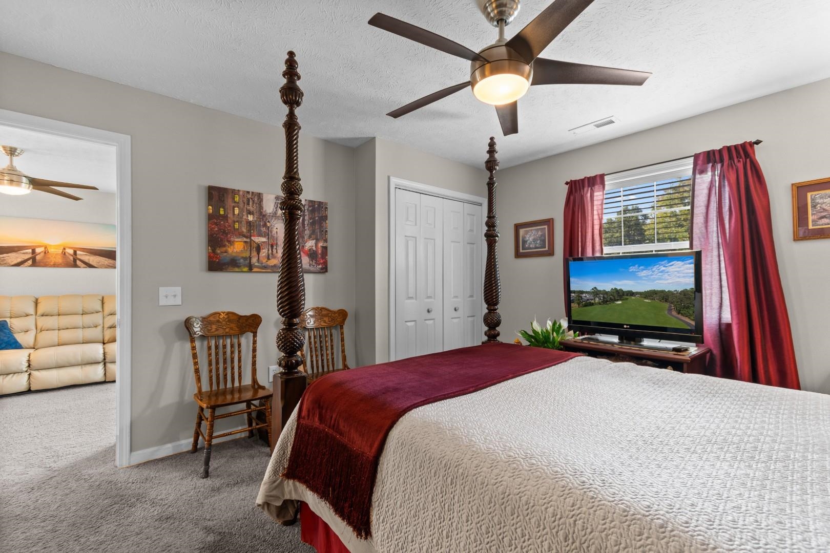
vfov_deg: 77.3
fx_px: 346
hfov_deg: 100.4
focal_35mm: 15
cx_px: 415
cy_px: 276
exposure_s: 1
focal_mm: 10
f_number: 4.5
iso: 100
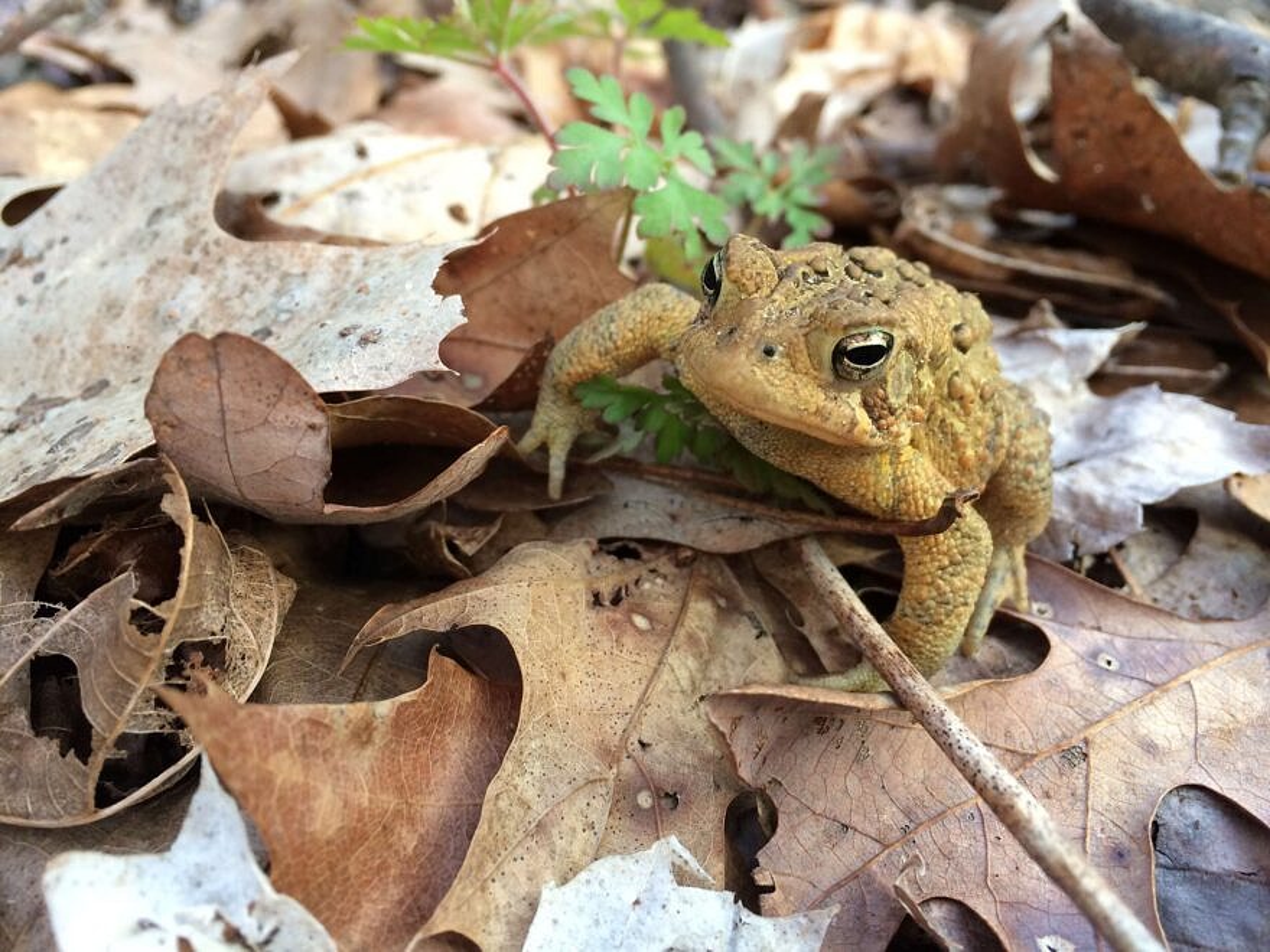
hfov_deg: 61.7
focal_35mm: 29
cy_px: 476
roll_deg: -4.8
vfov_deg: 48.2
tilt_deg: -33.9
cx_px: 635
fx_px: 1064
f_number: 2.2
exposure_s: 1/30
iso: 64
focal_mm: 4.15
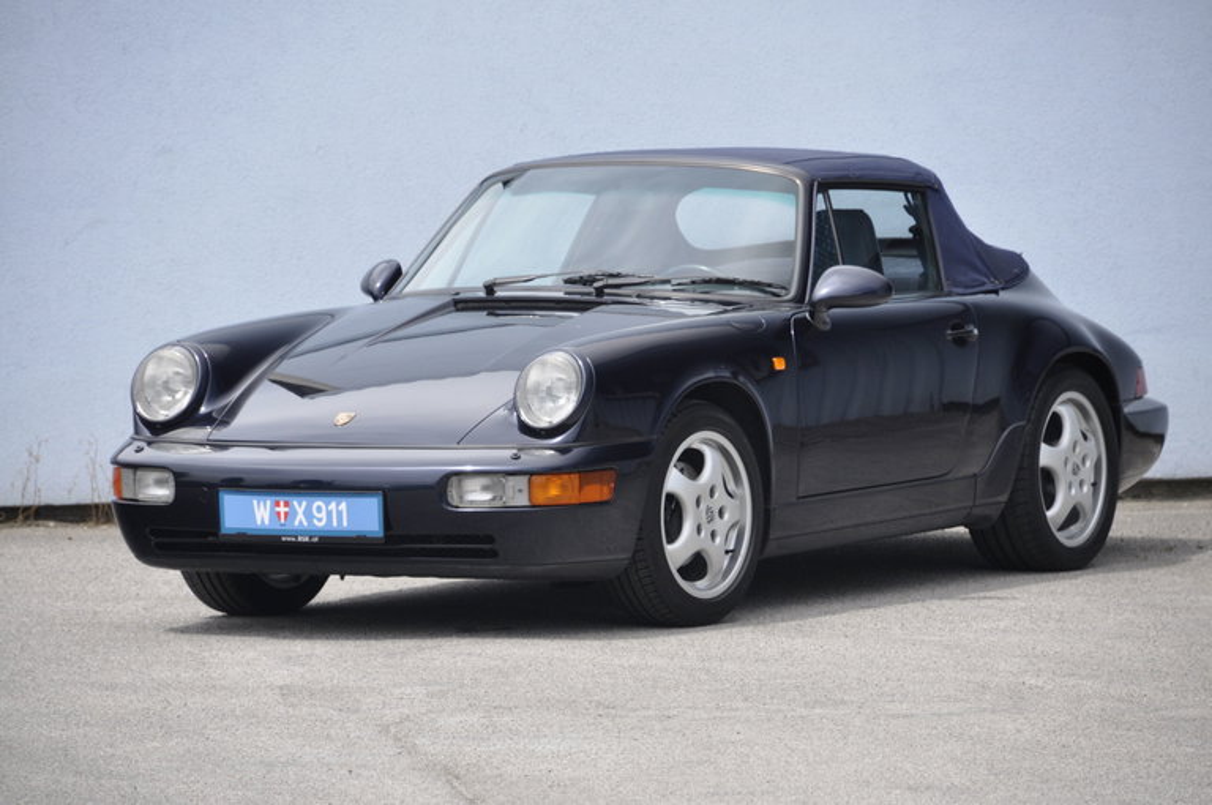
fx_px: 8574
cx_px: 606
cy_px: 402
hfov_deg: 8.1
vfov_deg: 5.4
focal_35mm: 255
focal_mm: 170
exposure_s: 1/500
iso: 500
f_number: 6
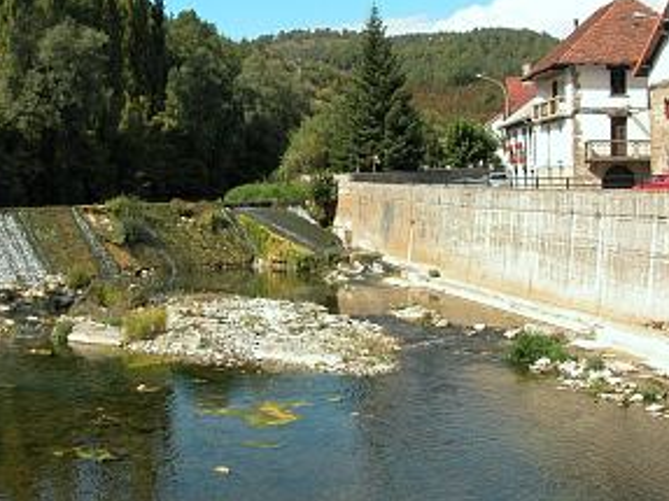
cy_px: 182
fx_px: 1024
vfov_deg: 27.4
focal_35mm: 53
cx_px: 221
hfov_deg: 35.8
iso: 100
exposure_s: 1/353
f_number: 5.5
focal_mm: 9.7
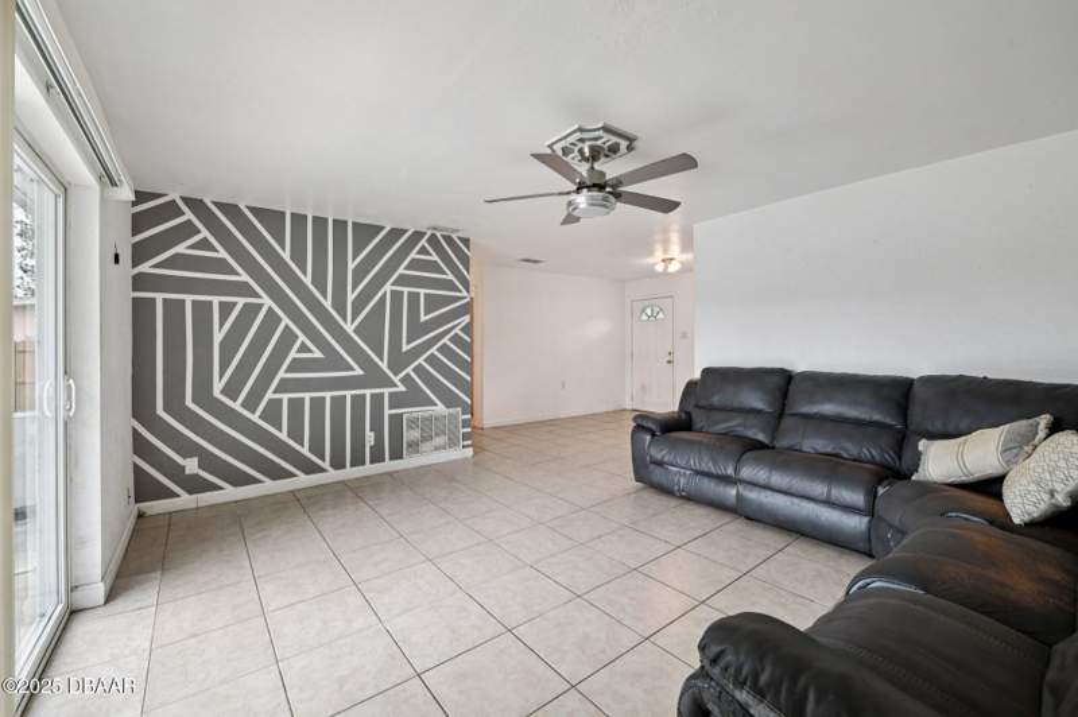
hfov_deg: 104.3
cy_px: 358
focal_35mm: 14
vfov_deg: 81.1
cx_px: 539
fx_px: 419
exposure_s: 1/25
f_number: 8
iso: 400
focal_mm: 14
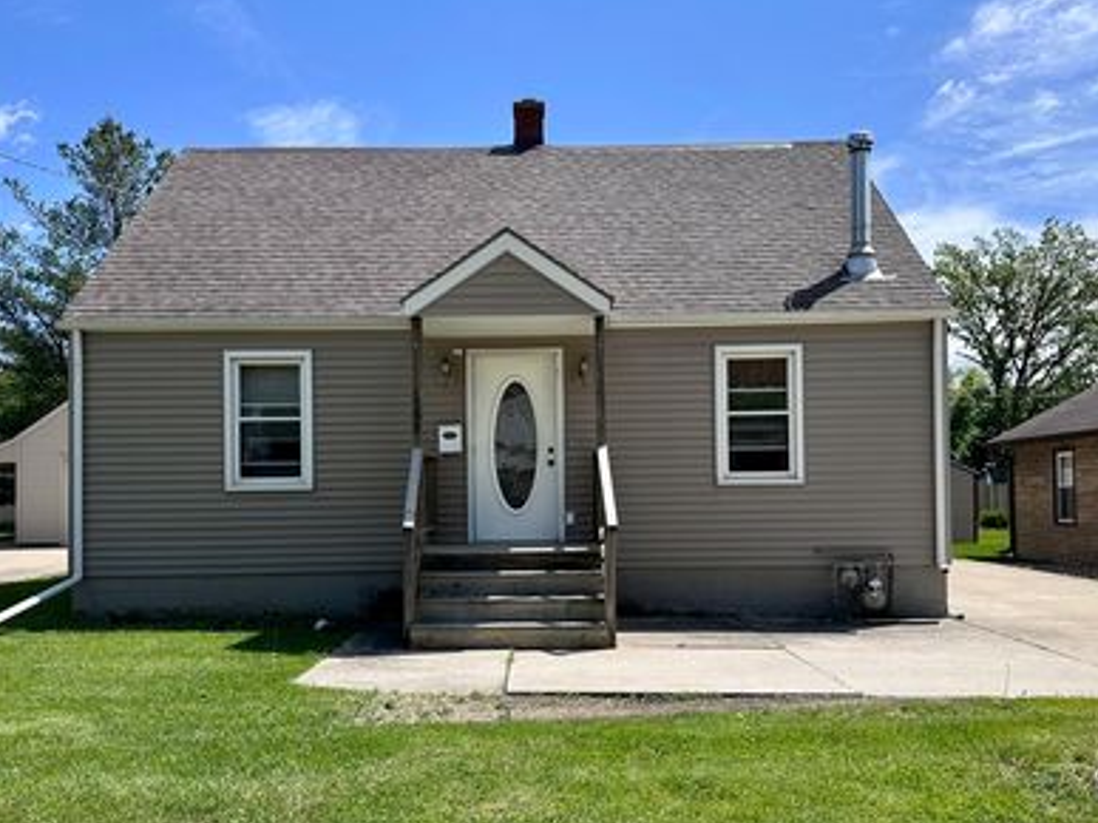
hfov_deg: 58.4
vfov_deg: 45.3
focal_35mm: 31
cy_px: 473
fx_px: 983
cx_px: 542
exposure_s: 1/4184
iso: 80
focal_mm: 6.86
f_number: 1.78
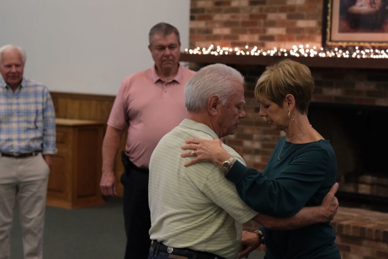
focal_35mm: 84
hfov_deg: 24.2
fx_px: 905
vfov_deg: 16.3
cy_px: 130
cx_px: 194
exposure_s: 1/80
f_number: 3.2
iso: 1600
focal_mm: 56
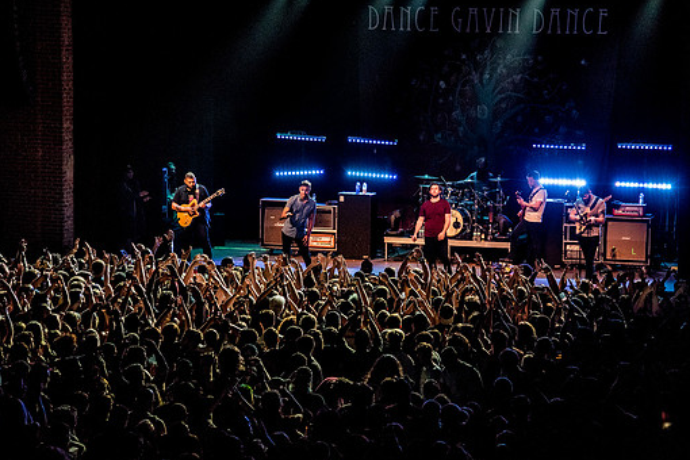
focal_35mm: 101
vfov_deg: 13.6
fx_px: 1936
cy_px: 233
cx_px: 368
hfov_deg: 20.2
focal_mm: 78
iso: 5000
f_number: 4
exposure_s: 1/640
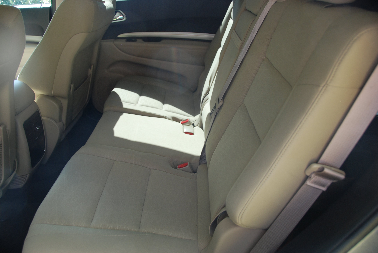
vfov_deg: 43.7
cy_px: 126
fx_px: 315
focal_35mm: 30
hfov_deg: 61.9
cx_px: 189
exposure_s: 1/60
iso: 200
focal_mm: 20
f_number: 4
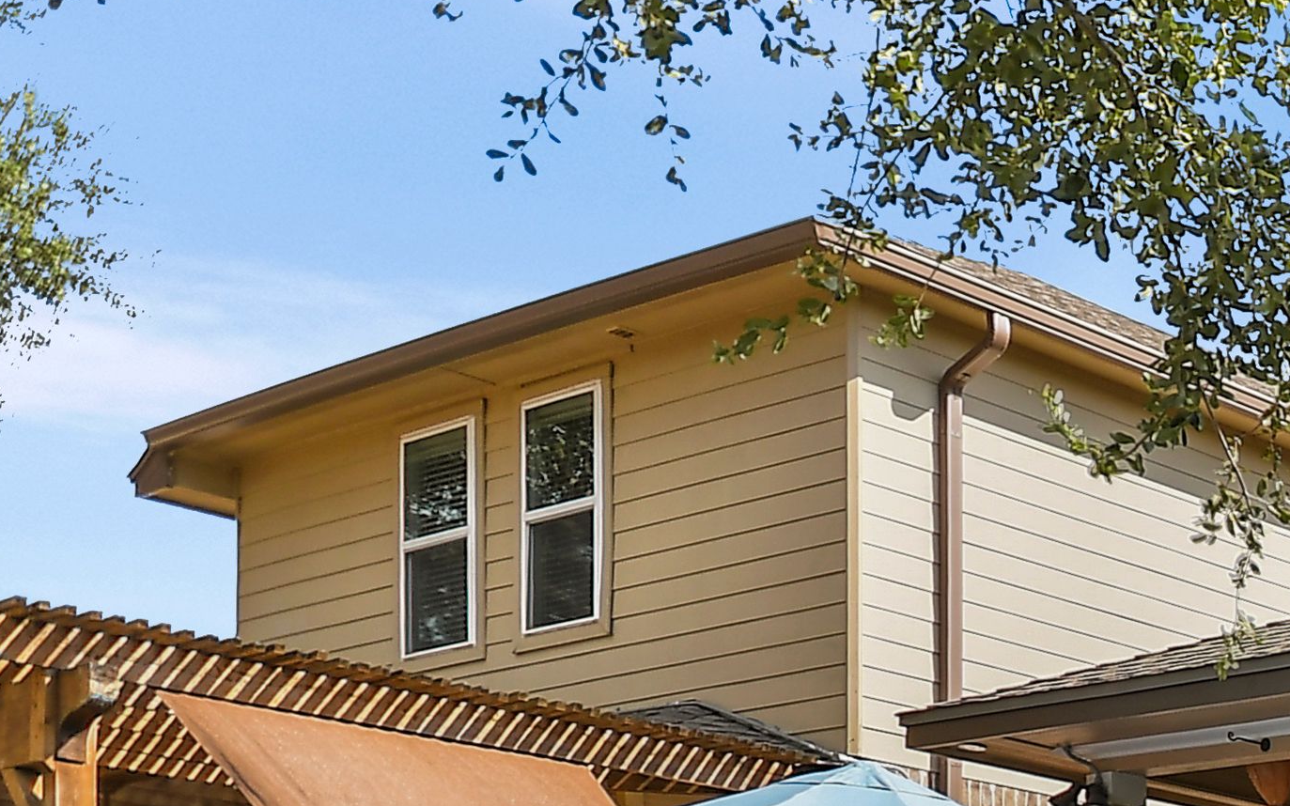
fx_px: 2180
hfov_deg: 22.5
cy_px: 1341
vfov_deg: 17.8
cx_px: 2215
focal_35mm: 62
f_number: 5.6
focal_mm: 10
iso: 125
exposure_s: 1/250
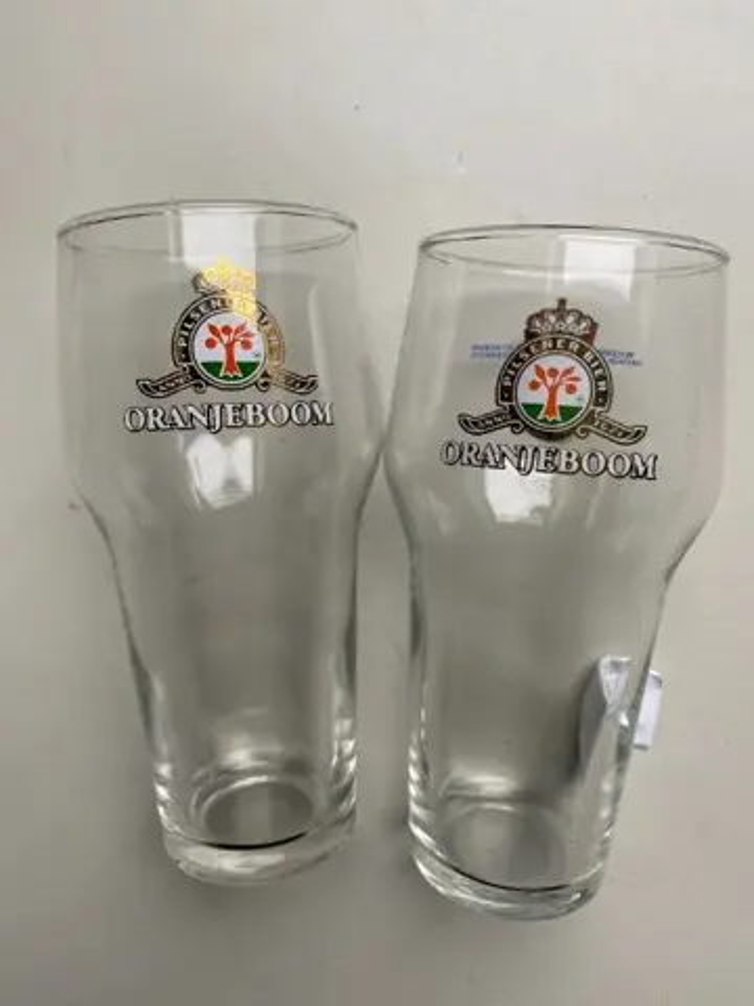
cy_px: 503
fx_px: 755
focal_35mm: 26
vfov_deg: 67.3
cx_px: 377
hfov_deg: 53.1
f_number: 1.8
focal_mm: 4.25
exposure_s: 1/122
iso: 80
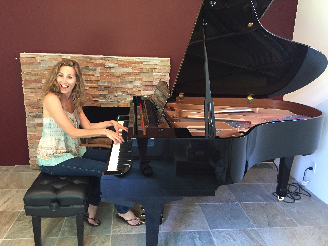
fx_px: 275
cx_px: 164
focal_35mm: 29
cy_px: 123
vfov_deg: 48.2
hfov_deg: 61.7
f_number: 2.2
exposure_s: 1/30
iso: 200
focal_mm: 4.15
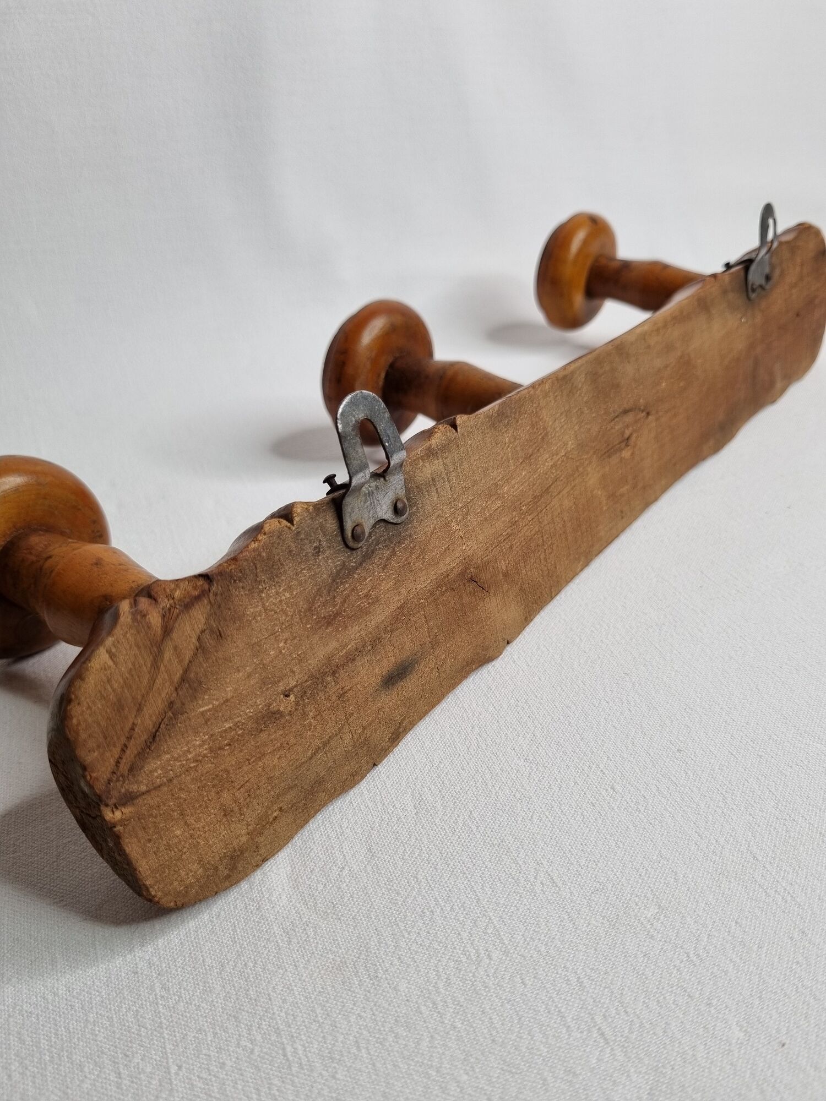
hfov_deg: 53.1
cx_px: 413
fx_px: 827
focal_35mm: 26
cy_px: 550
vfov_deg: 67.3
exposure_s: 1/109
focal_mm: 5.4
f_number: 1.8
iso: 50
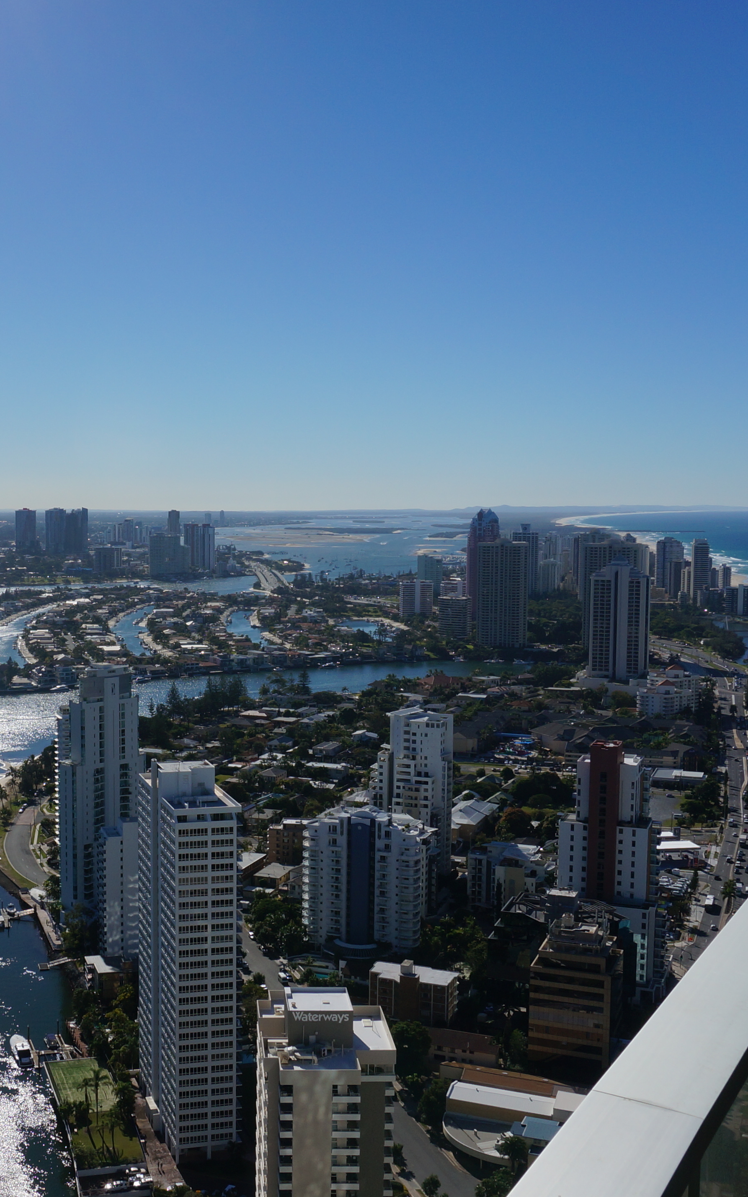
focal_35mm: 42
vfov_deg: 47.2
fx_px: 1370
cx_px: 187
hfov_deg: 30.0
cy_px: 627
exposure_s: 1/320
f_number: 13
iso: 100
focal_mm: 16
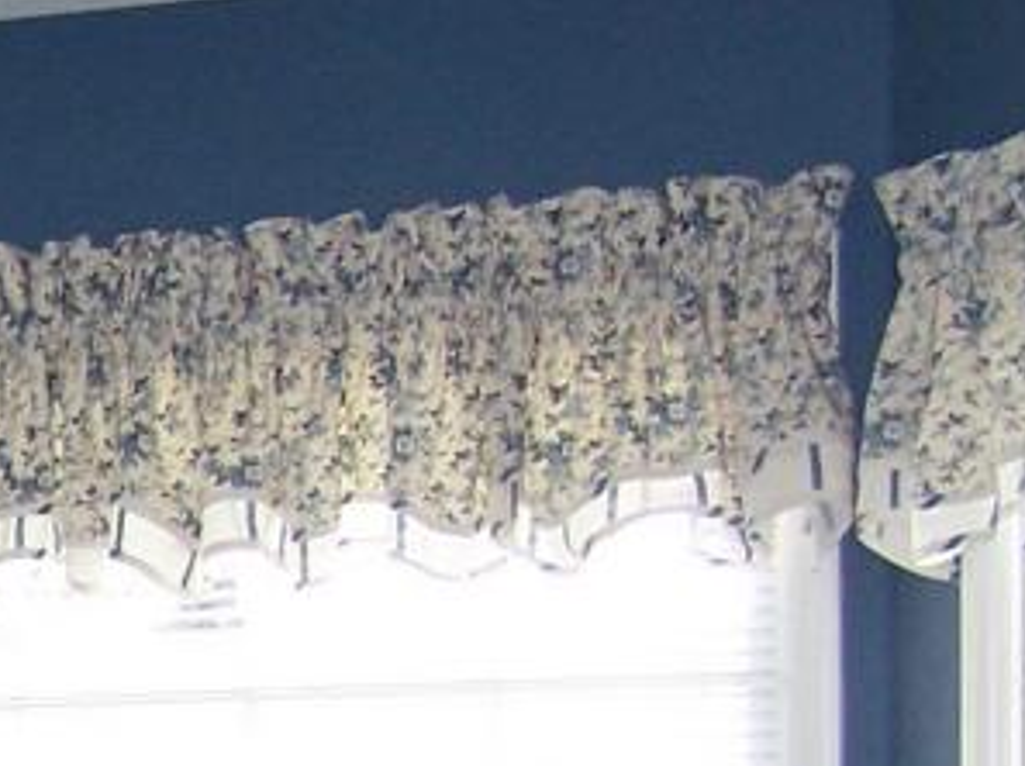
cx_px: -707
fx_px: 4850
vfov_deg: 8.7
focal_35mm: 164
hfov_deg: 11.4
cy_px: 1263
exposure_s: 1/60
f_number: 2.8
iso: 140
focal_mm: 6.3
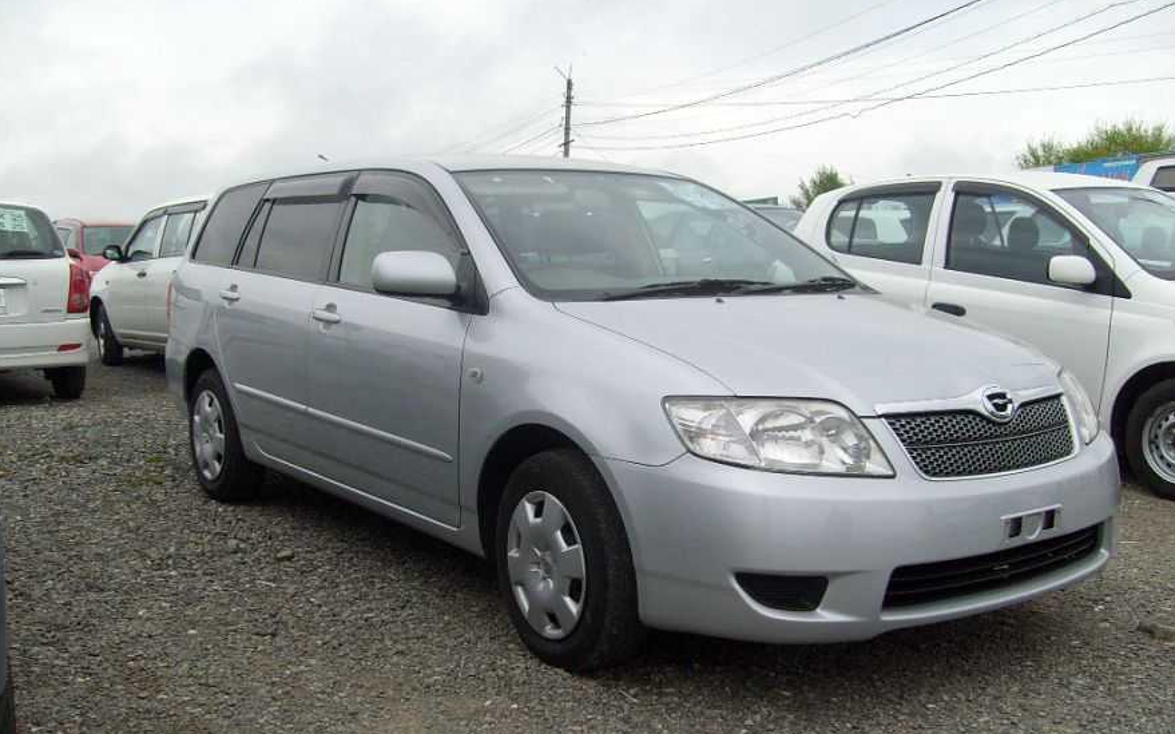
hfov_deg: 51.5
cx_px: 575
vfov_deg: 33.5
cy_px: 400
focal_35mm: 38
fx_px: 1217
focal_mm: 5.8
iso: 80
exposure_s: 1/250
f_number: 7.1
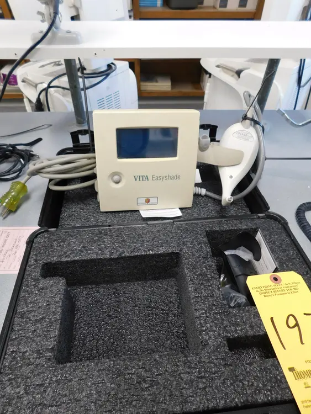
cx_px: 156
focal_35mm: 23
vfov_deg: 73.9
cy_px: 207
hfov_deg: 58.9
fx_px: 275
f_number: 3
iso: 140
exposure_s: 1/30
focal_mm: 4
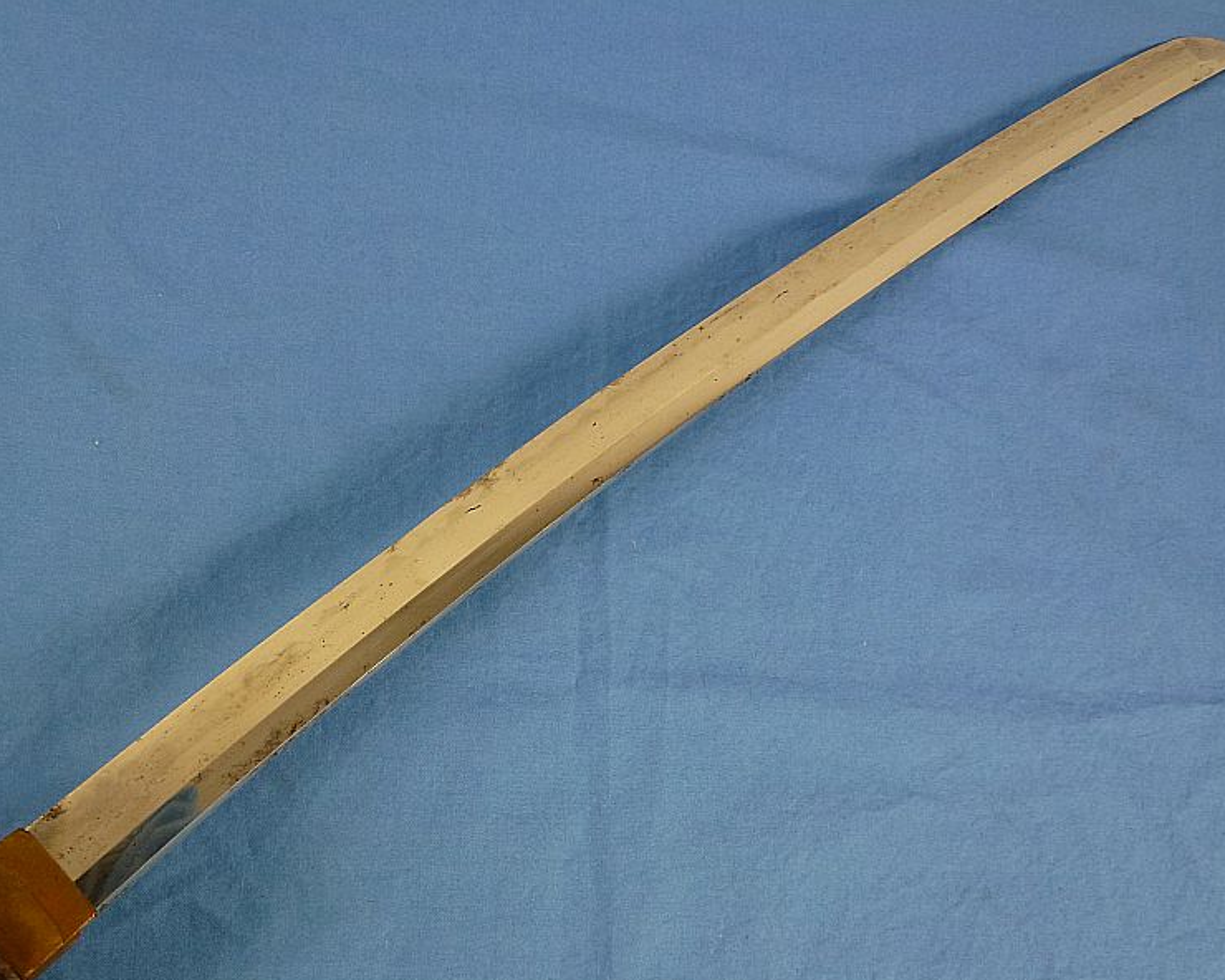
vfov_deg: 39.2
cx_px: 603
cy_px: 495
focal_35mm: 38
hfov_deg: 47.9
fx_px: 1378
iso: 200
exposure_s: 1/60
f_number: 3.7
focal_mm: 6.4
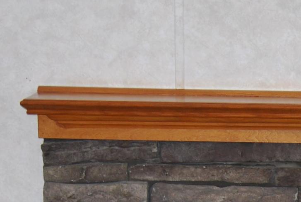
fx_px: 2177
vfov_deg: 5.2
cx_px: 369
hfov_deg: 7.8
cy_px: 367
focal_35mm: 260
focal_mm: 42
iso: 360
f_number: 4.8
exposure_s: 1/60
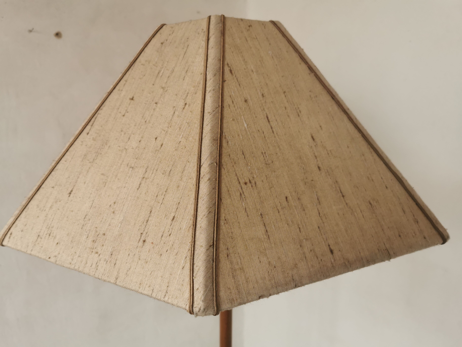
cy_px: 174
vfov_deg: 51.4
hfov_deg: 65.3
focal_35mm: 27
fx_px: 360
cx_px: 231
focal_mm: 5.56
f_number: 1.6
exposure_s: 1/120
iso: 125
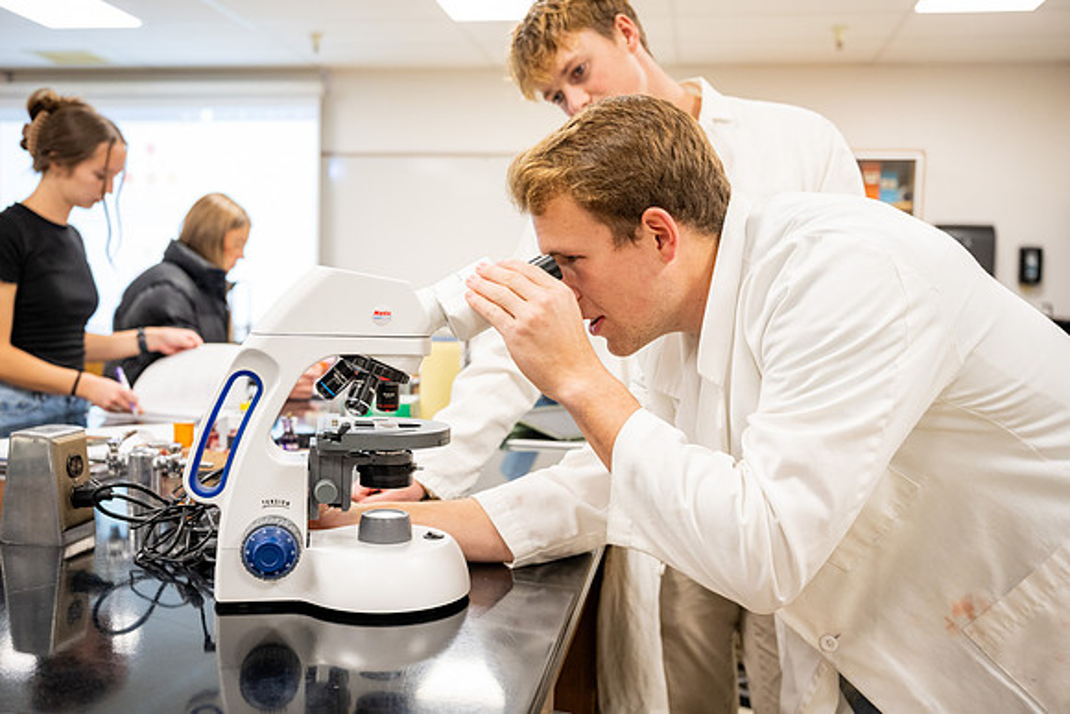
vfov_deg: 38.5
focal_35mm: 34
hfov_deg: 55.3
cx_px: 535
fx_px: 1022
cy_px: 357
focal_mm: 32
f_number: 3.2
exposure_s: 1/160
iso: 1000
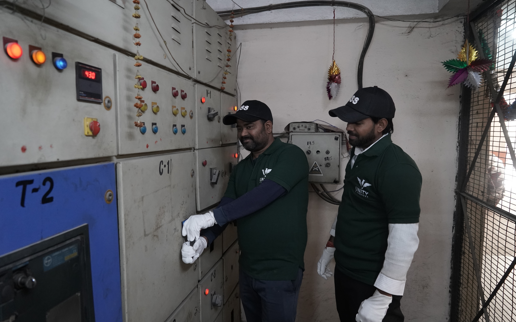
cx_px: 257
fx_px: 352
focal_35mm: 25
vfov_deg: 49.3
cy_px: 164
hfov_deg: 72.5
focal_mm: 24
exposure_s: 1/80
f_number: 4
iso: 5000
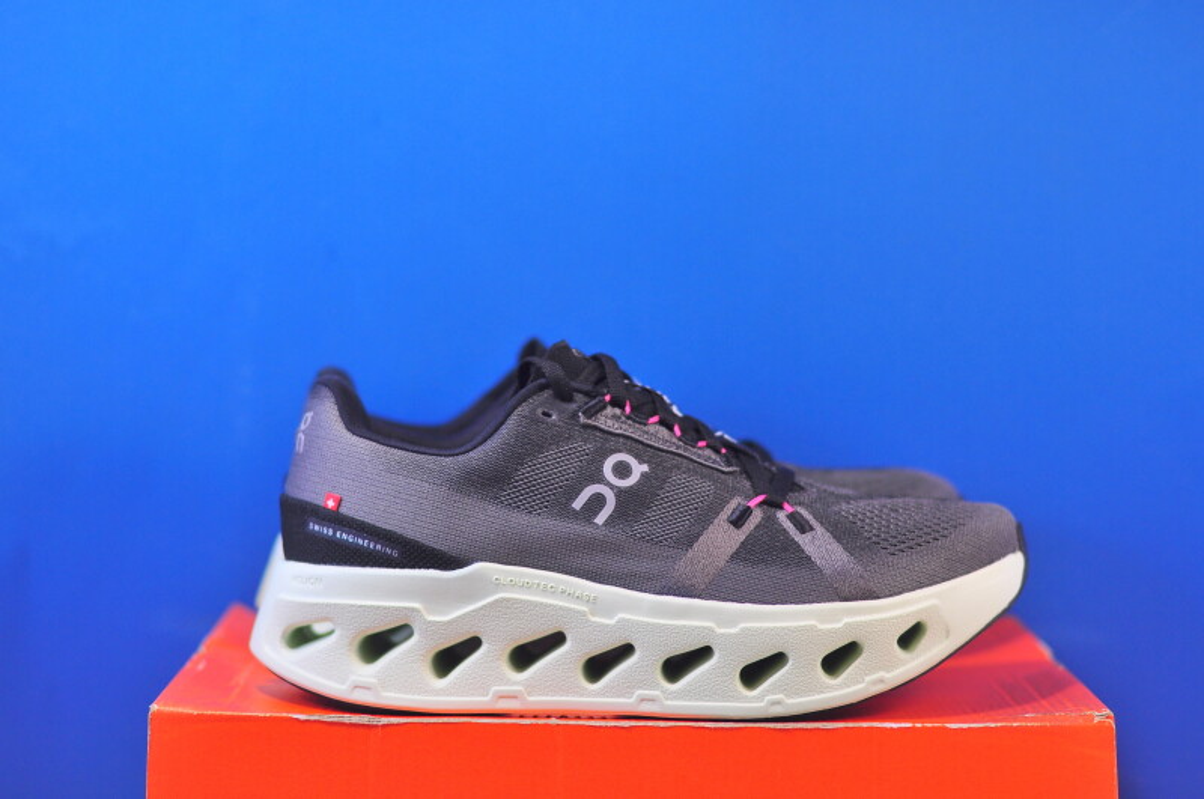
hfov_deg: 27.0
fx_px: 2505
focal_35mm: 75
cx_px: 602
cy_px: 400
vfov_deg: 18.1
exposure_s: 1/320
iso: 250
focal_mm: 50
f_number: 2.2
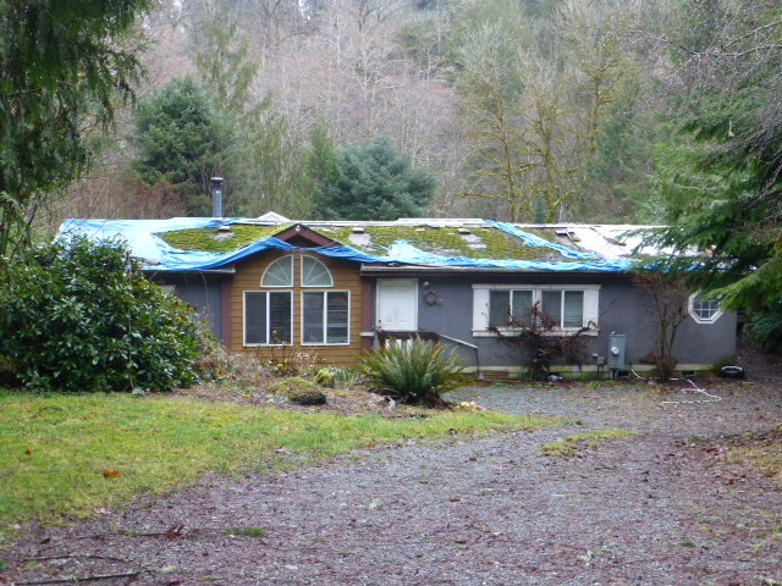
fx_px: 994
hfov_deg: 42.9
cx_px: 391
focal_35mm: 44
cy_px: 293
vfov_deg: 32.9
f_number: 4.1
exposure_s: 1/60
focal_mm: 7.9
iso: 400
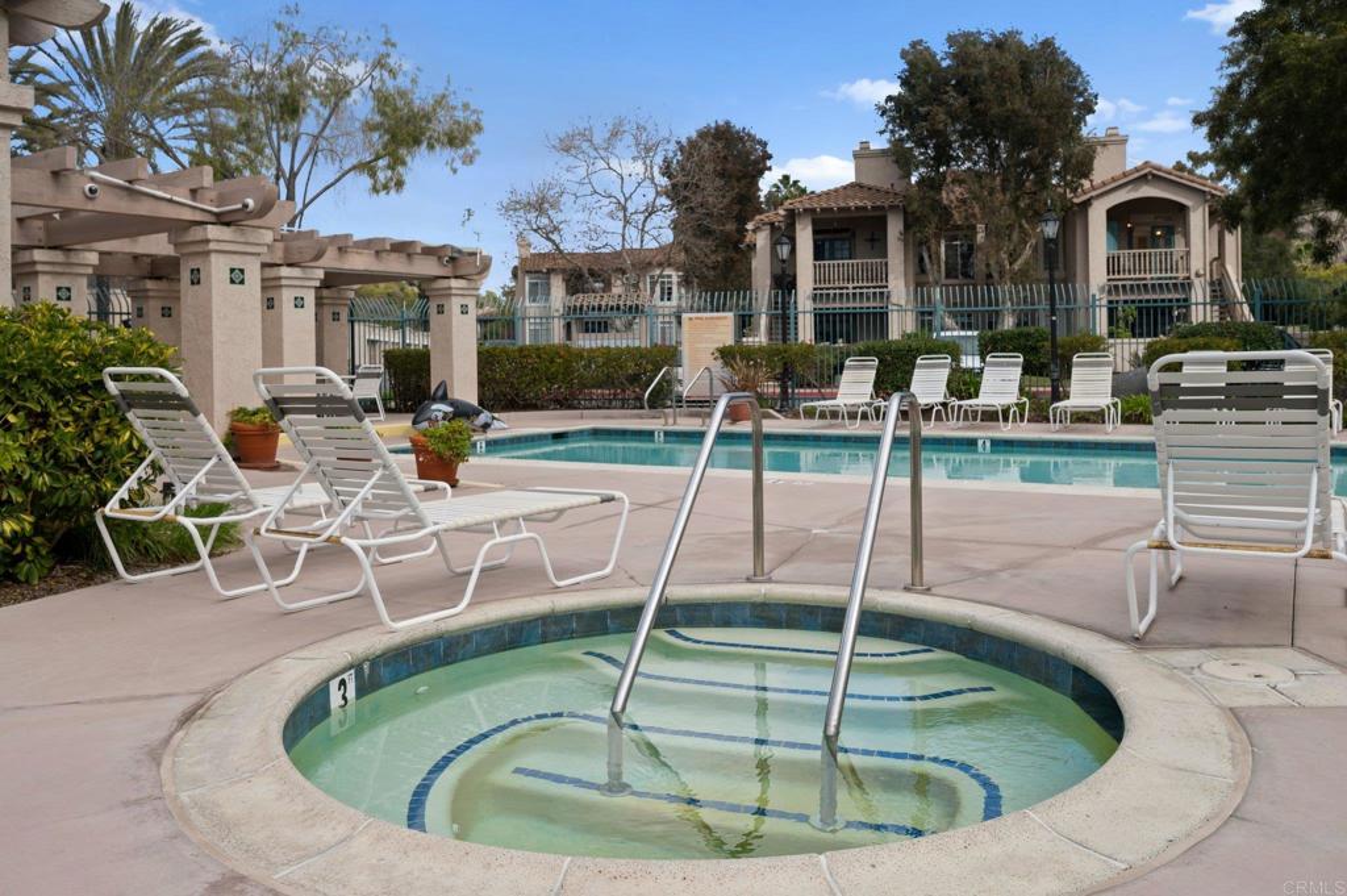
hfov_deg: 70.5
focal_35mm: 26
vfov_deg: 50.3
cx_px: 674
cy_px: 448
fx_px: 953
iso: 400
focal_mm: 25.5
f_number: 8
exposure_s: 1/1000
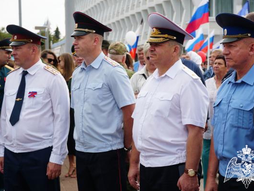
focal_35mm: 92
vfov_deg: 16.1
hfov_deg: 21.3
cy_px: 95
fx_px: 675
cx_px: 128
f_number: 5
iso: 100
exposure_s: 1/320
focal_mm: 56
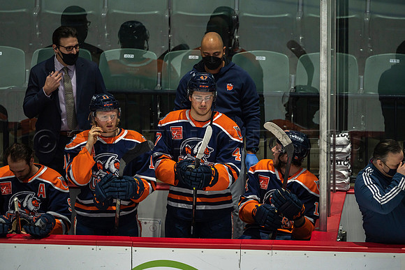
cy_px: 135
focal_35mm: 600
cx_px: 202
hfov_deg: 3.4
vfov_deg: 2.3
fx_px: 6751
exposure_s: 1/640
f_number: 4
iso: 1600
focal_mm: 600
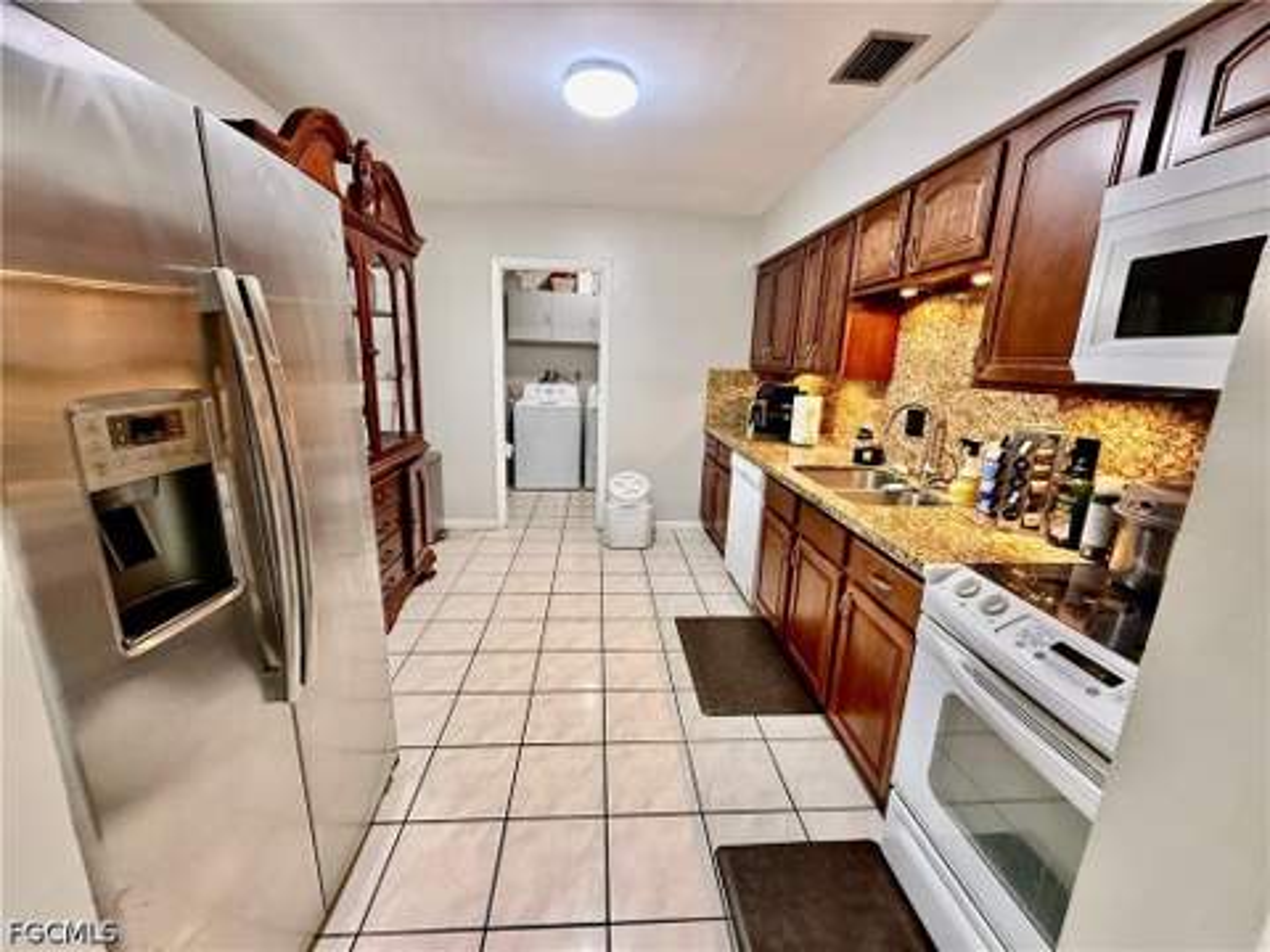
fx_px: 514
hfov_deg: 102.1
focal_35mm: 14
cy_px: 476
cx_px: 635
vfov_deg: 85.7
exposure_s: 1/60
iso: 320
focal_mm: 2.22
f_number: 2.2
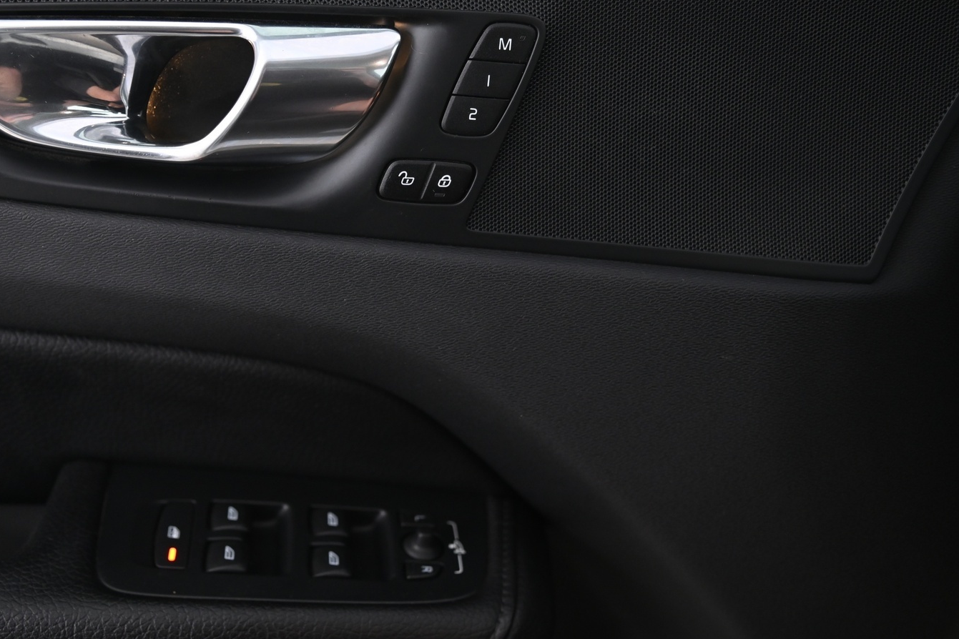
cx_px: 383
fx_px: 1225
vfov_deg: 29.2
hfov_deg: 42.5
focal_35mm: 46
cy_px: 257
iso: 2000
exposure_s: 1/20
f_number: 4
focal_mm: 38
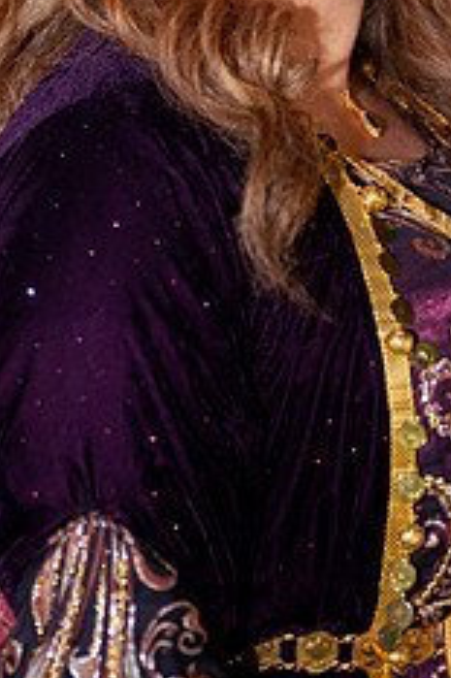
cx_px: 287
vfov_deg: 15.1
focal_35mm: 135
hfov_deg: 10.1
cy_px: 96
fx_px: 2540
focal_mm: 70
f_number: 2.8
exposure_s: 1/13
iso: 1250
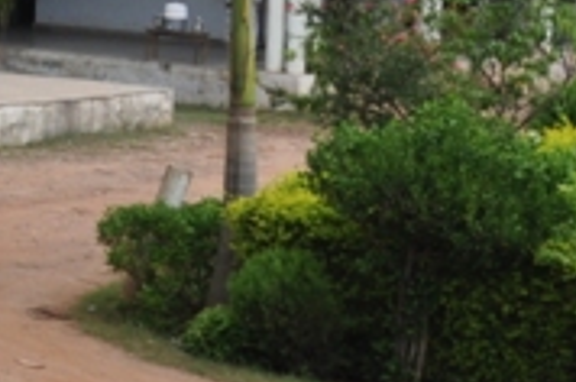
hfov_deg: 11.3
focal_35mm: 155
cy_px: 10
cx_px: -760
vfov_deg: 8.8
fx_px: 2476
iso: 200
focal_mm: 18
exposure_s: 1/320
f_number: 9
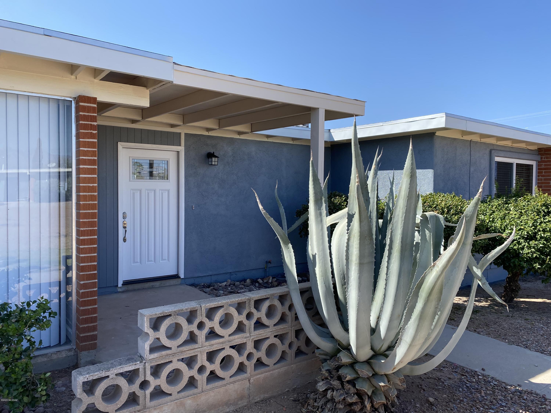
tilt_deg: -1.5
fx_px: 414
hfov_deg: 67.3
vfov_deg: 53.1
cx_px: 276
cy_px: 206
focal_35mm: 26
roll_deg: -0.8
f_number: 1.8
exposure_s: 1/1464
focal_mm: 4.25
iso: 32
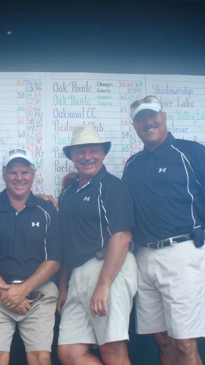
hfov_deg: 21.8
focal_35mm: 54
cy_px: 182
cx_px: 26
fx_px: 522
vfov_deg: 38.5
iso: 80
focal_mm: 6.1
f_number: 5.6
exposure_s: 1/125
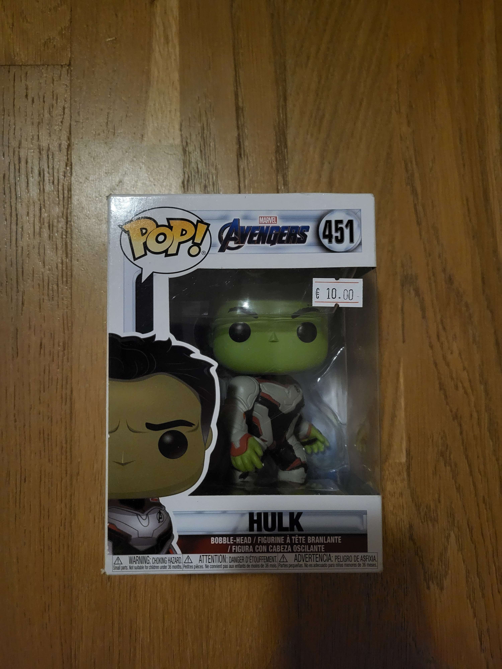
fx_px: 503
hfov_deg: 53.1
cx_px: 251
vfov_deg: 67.3
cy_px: 334
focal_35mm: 26
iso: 1250
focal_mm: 5.4
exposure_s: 1/25.1
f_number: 1.8
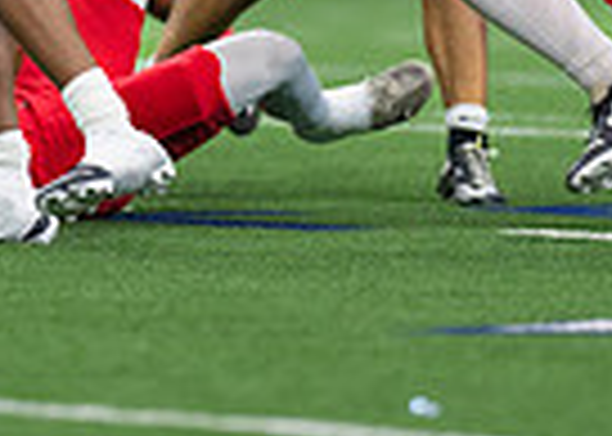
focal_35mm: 605
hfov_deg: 3.3
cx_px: -50
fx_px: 10510
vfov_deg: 2.4
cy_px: -319
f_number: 1.8
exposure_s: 1/1600
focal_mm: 135
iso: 1000
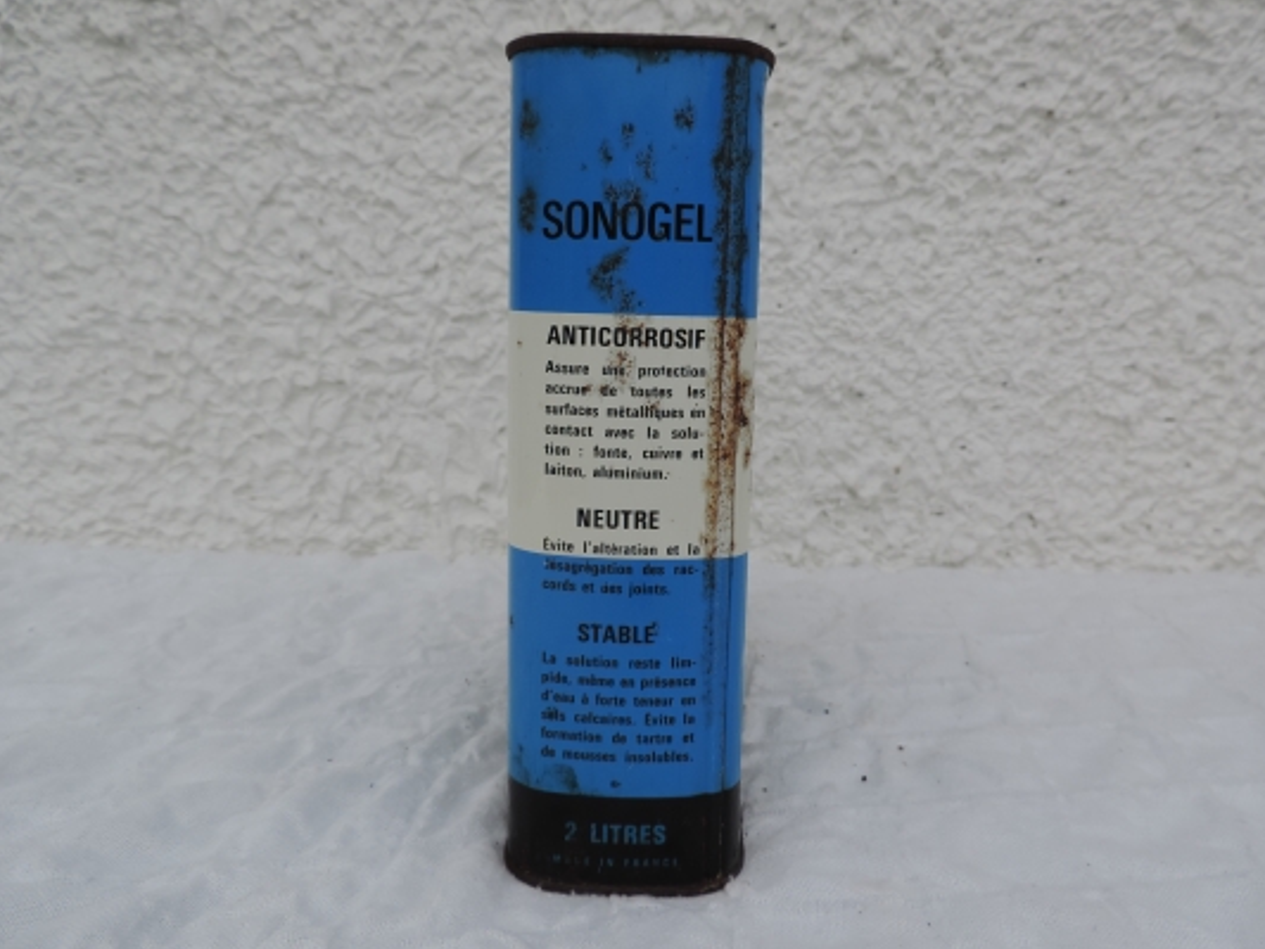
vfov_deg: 51.3
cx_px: 669
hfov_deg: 65.3
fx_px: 987
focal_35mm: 27
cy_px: 434
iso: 80
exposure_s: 1/250
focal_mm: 4.3
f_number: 3
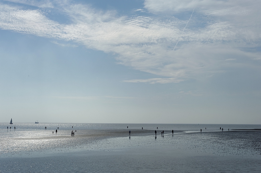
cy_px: 86
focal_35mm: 50
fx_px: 362
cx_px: 130
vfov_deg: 26.9
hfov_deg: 39.6
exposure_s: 1/1250
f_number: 13
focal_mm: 50
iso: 200
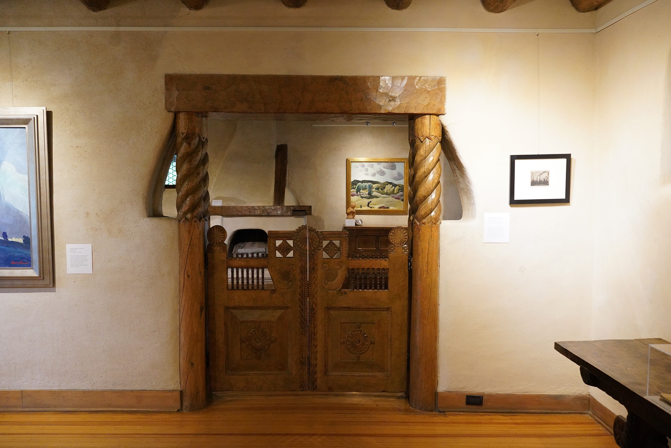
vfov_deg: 46.4
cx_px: 336
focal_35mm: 28
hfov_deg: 65.5
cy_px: 224
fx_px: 522
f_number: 5
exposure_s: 1/100
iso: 6400
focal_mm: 28
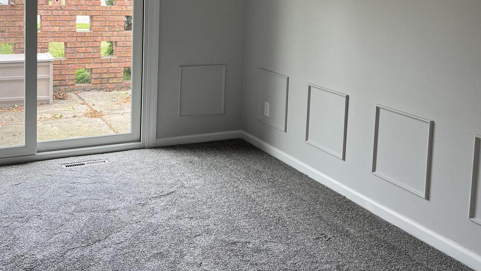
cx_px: 224
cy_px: 22
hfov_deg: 47.3
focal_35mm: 43
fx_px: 548
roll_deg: -0.9
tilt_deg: -5.8
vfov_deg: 26.7
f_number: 1.6
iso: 100
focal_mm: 5.1
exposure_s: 1/120
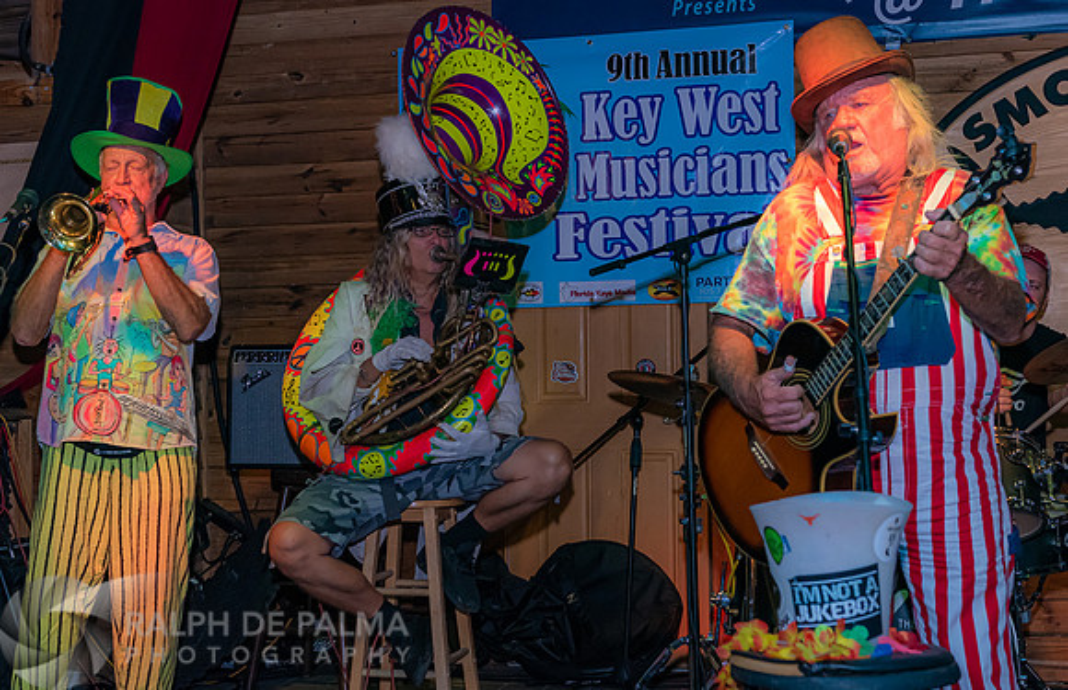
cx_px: 568
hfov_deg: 35.9
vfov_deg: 23.7
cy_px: 359
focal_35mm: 56
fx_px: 1647
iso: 2000
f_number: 5.6
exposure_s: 1/160
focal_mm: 42
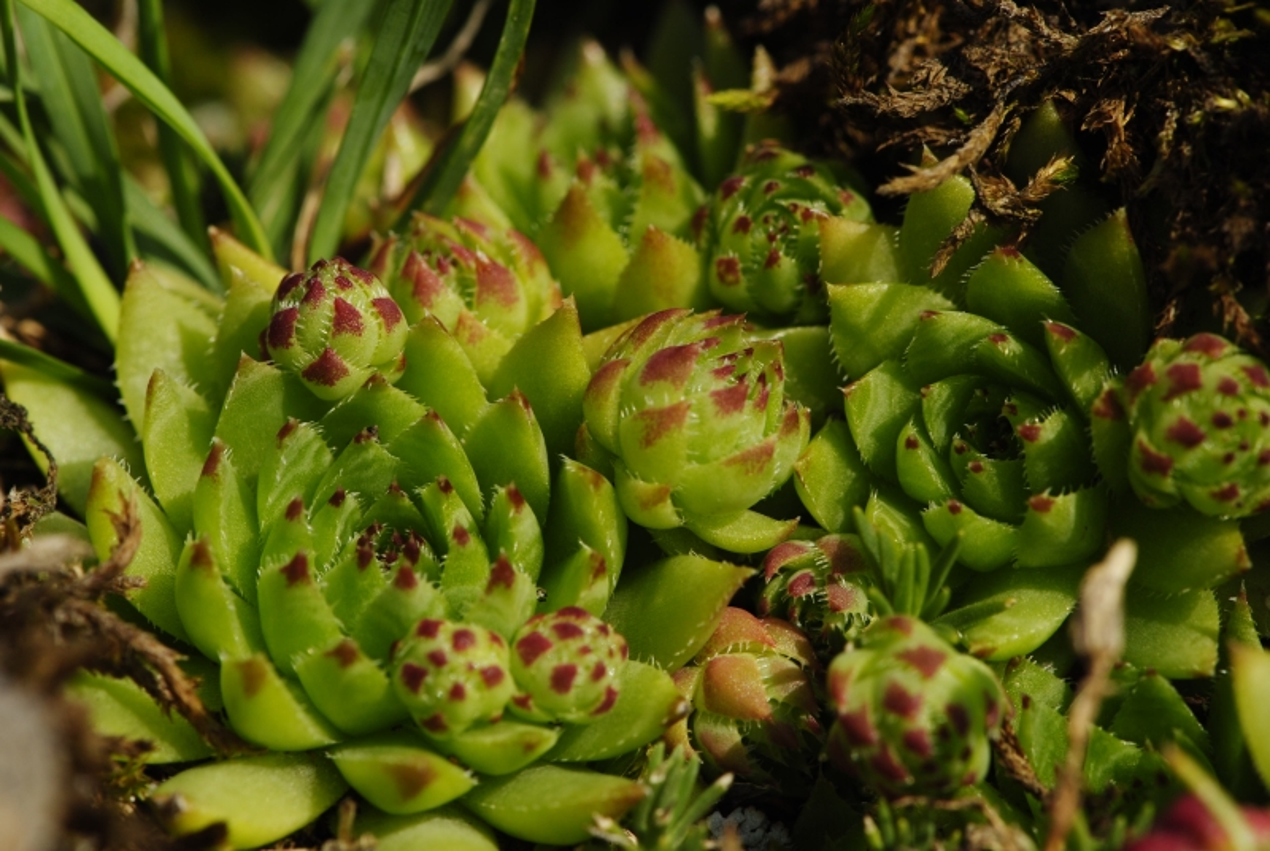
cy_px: 426
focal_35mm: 128
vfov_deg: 10.8
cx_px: 635
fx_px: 4504
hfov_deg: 16.0
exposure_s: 1/200
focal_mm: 85
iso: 100
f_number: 10
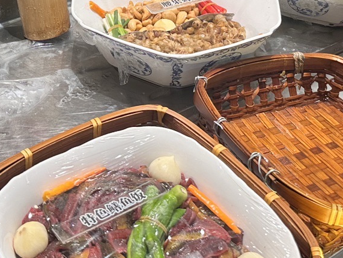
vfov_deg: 15.9
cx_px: 126
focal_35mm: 84
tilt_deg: -16.6
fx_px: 833
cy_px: -147
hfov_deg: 23.2
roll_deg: -2.0
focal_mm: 6.86
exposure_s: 1/100
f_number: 1.78
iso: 64
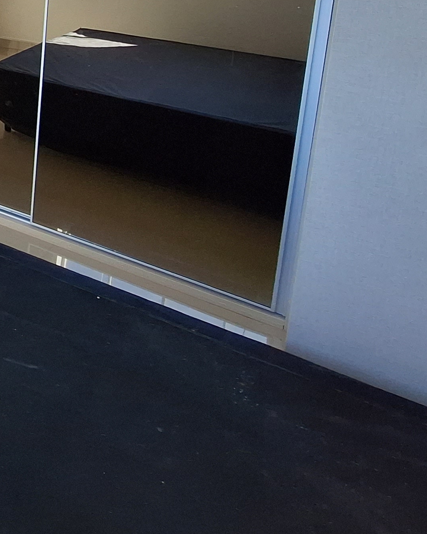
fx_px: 600
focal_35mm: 38
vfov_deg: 42.1
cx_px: -209
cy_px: 12
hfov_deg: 27.5
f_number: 2.2
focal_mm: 1.74
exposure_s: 1/316
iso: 40
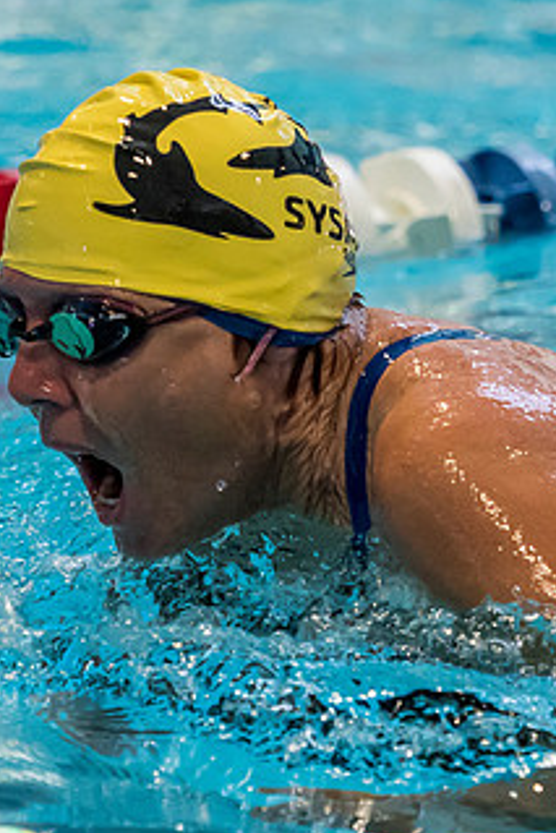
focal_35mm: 473
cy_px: 510
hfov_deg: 2.9
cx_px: 90
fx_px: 10945
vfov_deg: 4.4
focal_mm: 97
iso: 2000
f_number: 2.8
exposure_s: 1/1000
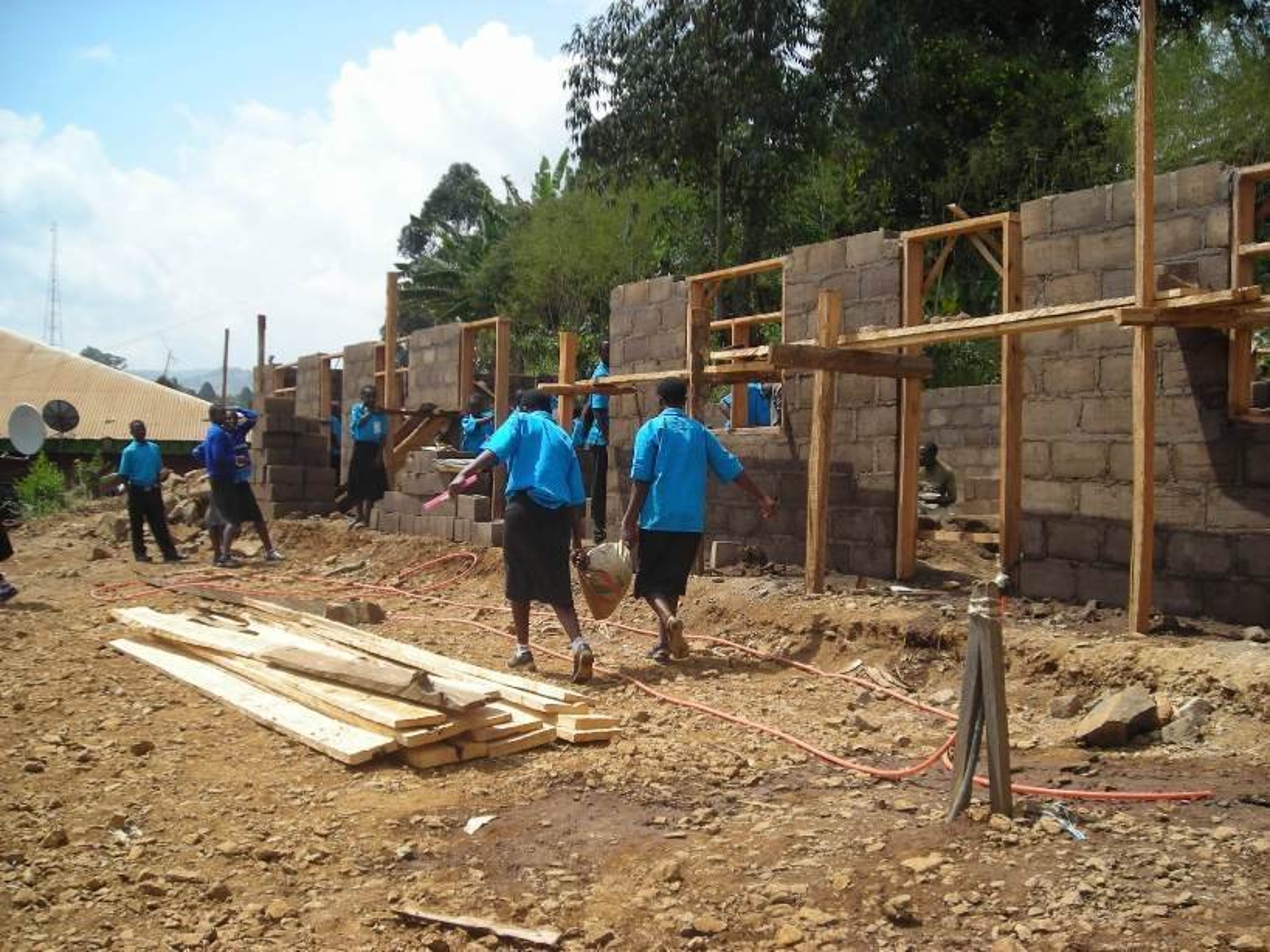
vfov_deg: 37.7
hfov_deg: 49.0
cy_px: 476
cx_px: 635
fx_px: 1394
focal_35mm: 38
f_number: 6.4
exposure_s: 1/156
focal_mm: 6.3
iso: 50
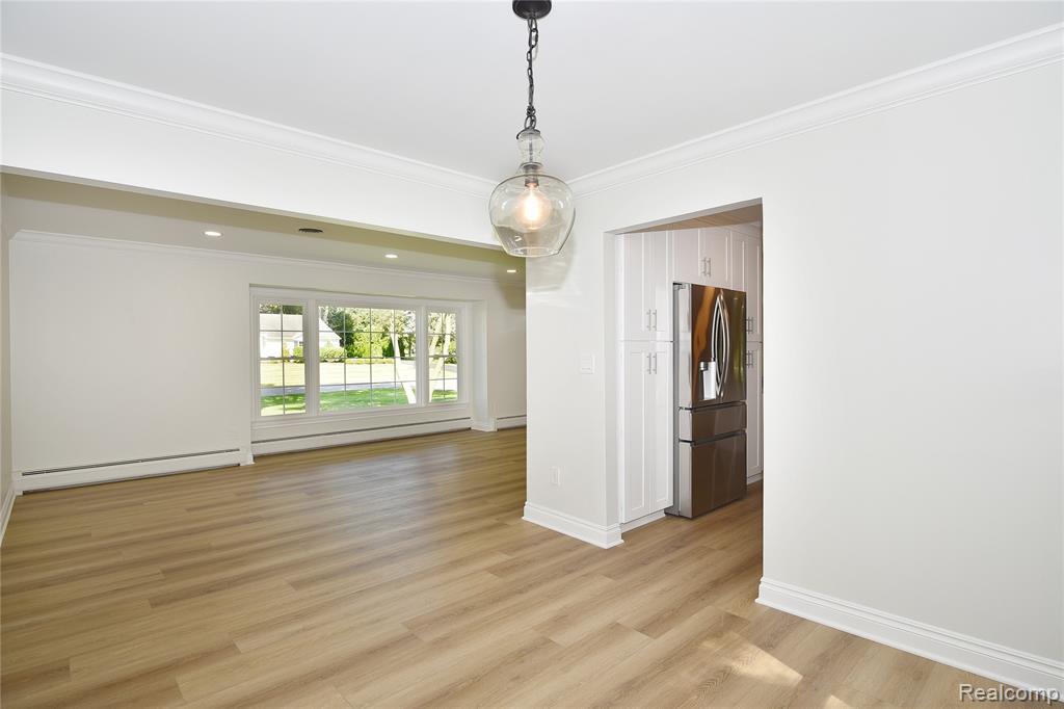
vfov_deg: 70.4
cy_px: 354
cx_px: 532
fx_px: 502
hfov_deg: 93.3
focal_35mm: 17
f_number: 7.1
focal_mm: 17
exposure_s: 1/60
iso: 125
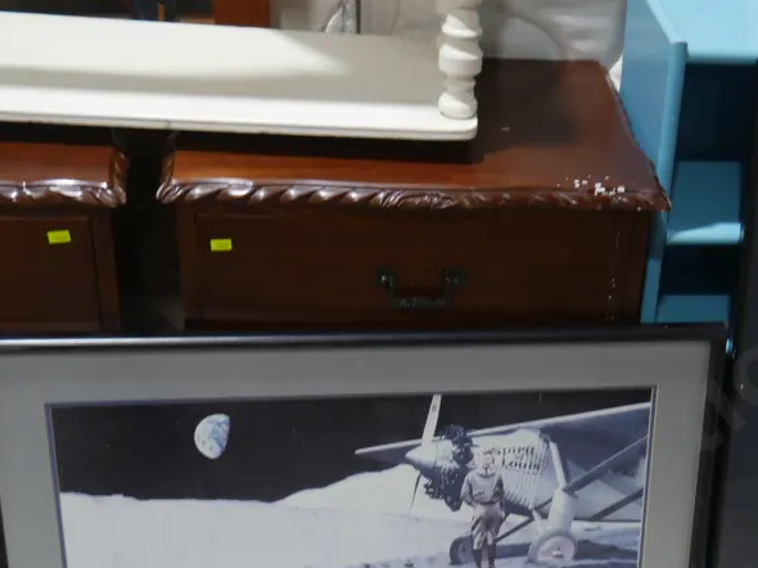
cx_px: 609
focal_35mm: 66
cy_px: 490
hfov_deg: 28.7
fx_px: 1445
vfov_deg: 21.8
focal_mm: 19
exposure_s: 1/60
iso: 400
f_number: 4.1
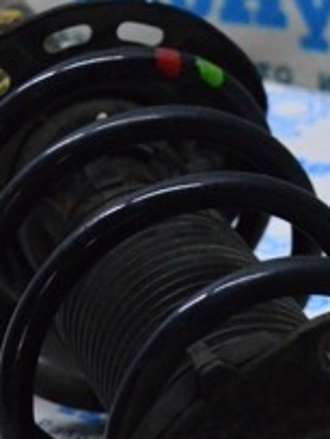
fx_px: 2186
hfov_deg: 8.6
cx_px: 168
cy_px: 326
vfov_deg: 11.5
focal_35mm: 172
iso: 6400
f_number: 4.8
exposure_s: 1/800
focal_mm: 38
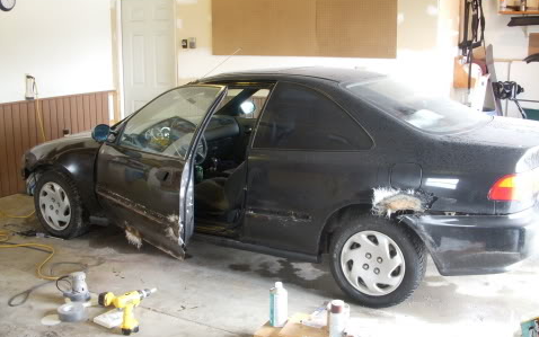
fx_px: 602
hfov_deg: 48.2
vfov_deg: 31.3
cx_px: 273
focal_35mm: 41
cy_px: 180
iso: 200
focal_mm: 6.3
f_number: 3.3
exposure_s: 1/8
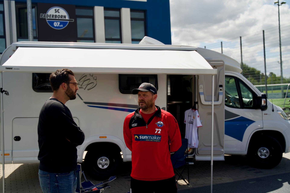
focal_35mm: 40
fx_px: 322
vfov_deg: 33.4
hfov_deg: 48.5
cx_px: 145
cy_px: 96
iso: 160
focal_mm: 40
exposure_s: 1/100
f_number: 2.8
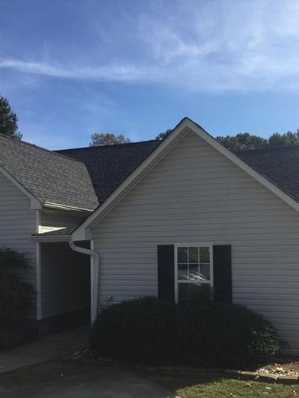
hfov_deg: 38.4
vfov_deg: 49.8
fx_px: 426
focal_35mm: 37
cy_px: 242
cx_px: 190
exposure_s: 1/2326
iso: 32
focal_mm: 4.15
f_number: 2.2
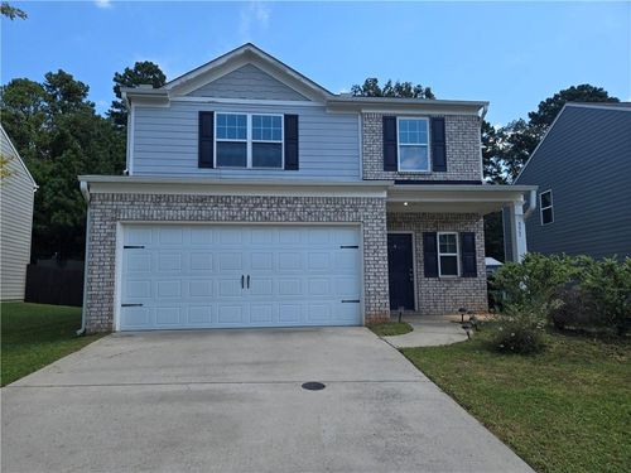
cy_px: 236
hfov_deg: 73.9
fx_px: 419
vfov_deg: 58.9
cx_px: 316
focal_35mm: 23
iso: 25
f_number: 1.8
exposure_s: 1/1061
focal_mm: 5.4
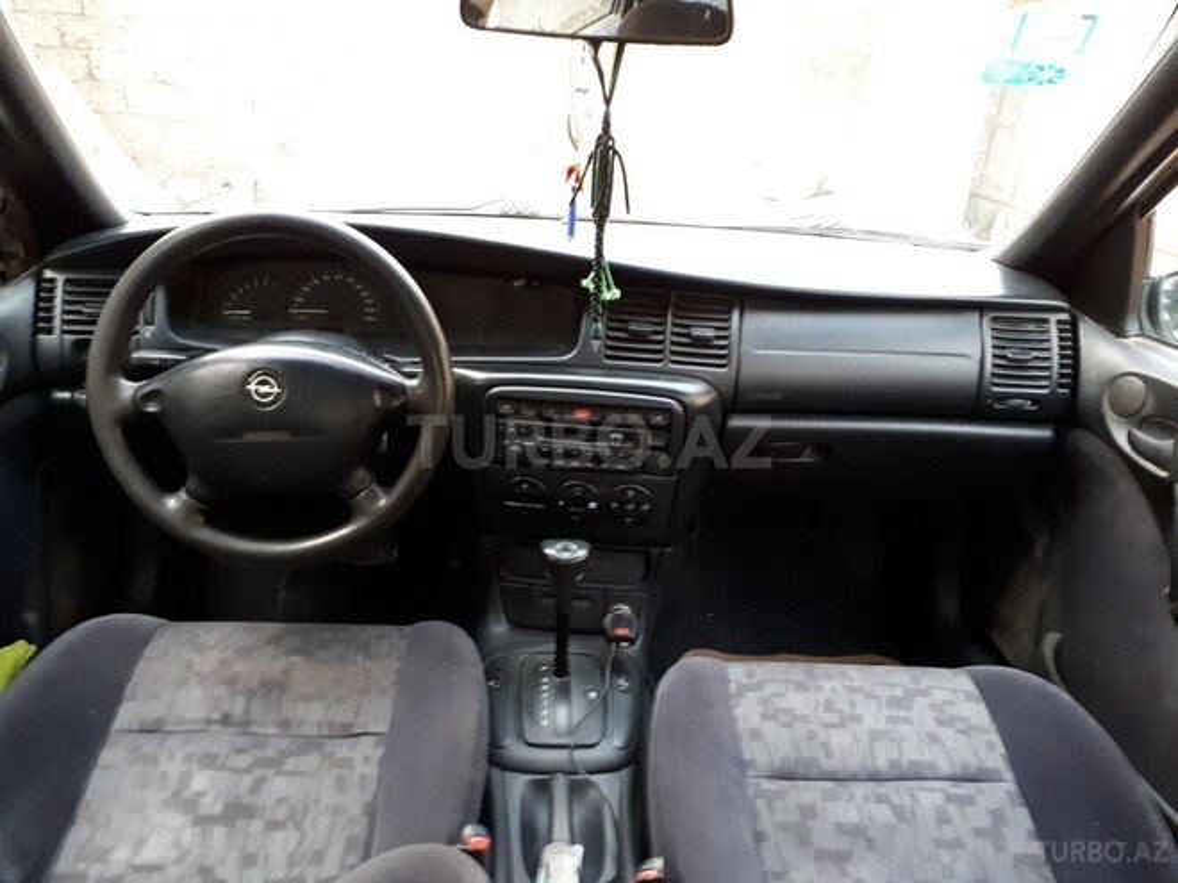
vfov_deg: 51.4
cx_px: 589
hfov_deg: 65.3
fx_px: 919
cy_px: 442
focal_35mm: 27
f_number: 1.9
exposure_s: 1/17
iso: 400
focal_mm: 3.6
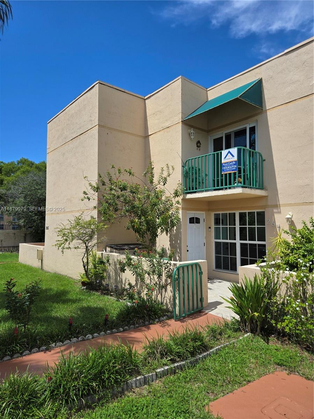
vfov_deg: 73.9
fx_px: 278
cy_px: 210
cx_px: 157
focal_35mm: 23
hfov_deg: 58.9
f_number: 1.8
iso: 40
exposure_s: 1/2921
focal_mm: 5.4
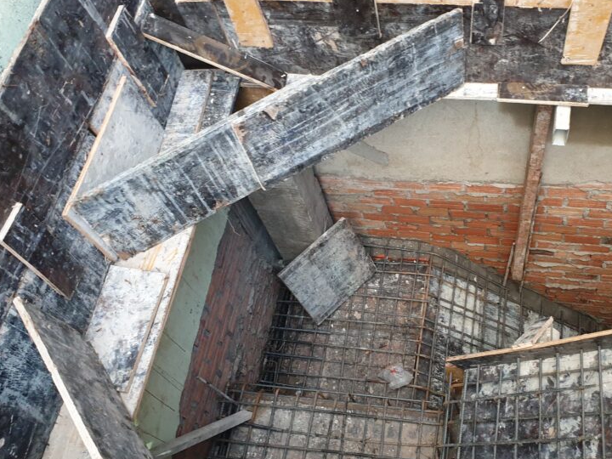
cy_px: 220
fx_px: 654
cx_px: 361
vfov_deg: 38.7
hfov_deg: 49.9
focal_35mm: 37
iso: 250
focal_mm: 4.3
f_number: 2.4
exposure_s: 1/19
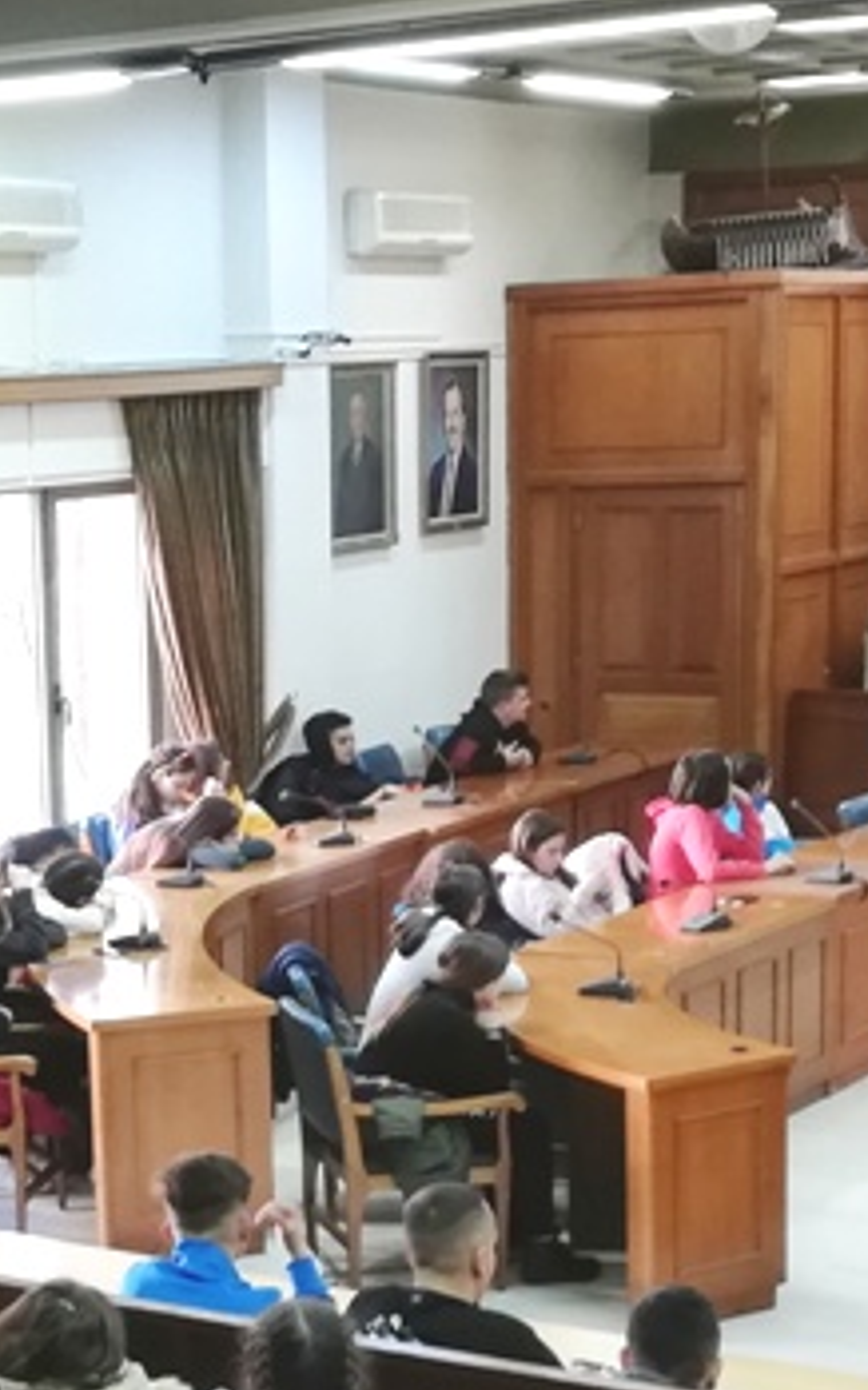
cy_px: 944
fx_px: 3181
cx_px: -36
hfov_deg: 15.2
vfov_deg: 24.5
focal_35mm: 84
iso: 200
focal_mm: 3.81
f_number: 2.2
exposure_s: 1/33.3
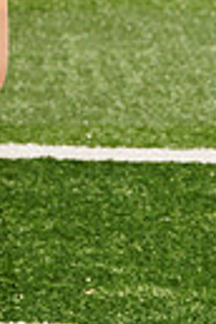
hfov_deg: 1.7
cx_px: -173
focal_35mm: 795
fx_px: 7154
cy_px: 45
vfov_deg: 2.6
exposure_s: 1/250
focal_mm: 177
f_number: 11
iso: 100
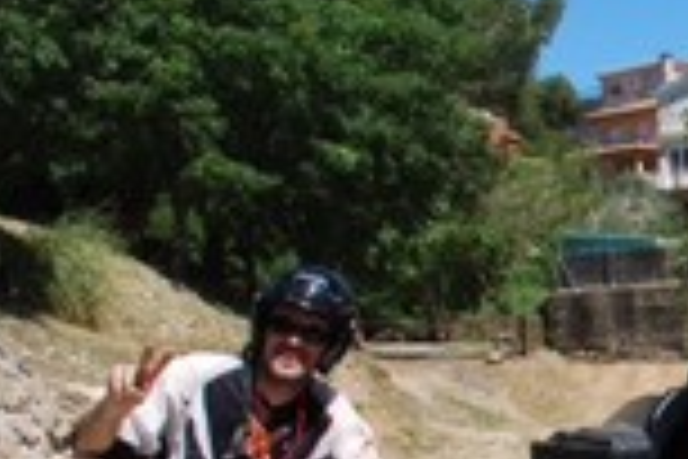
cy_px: 394
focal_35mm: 108
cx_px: 1079
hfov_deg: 16.9
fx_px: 2064
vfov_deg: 12.6
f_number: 8
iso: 100
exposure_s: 1/250
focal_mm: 22
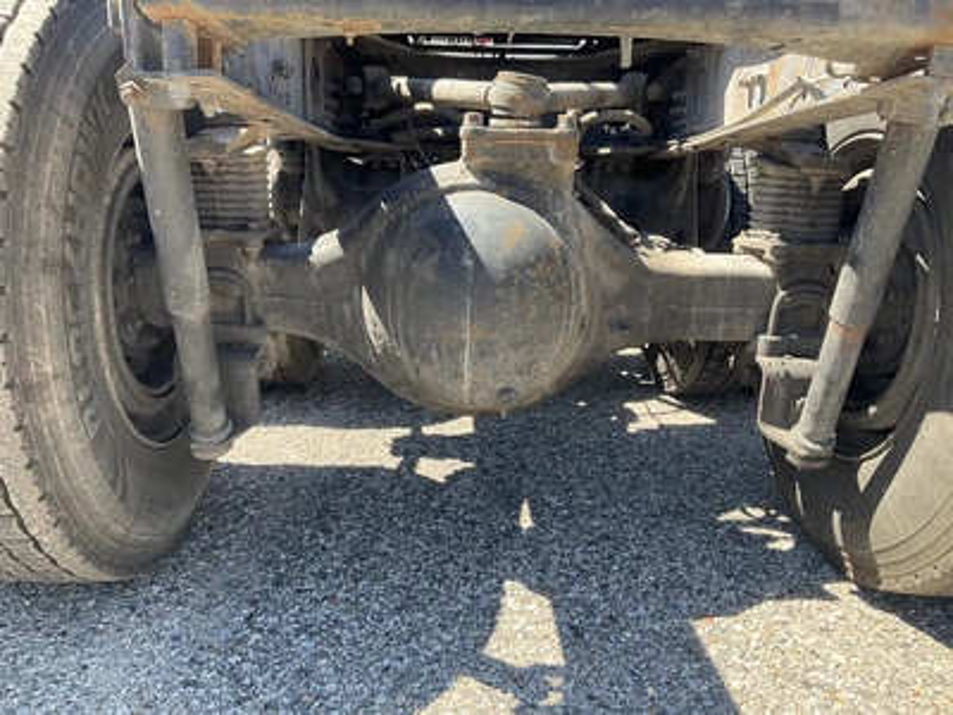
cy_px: 358
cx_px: 476
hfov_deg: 61.7
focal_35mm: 29
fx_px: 798
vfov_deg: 48.2
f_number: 1.8
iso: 25
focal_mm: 3
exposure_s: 1/236
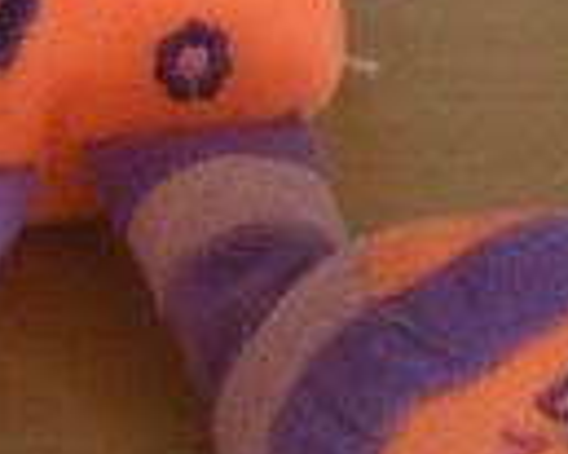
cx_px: 110
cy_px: -220
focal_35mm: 150
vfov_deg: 10.0
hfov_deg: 12.8
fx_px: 2520
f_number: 3.1
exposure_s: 1/26.5
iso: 200
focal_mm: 6.3
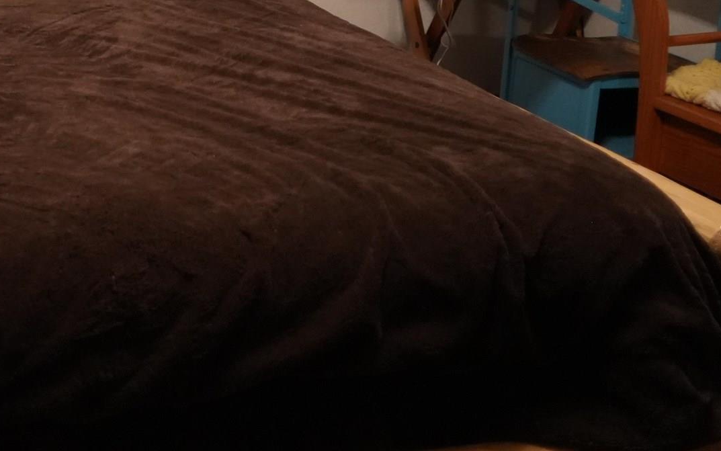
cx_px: -103
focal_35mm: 70
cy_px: -108
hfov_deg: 26.6
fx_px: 1376
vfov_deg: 17.6
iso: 5000
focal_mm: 24
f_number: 3.5
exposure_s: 1/160
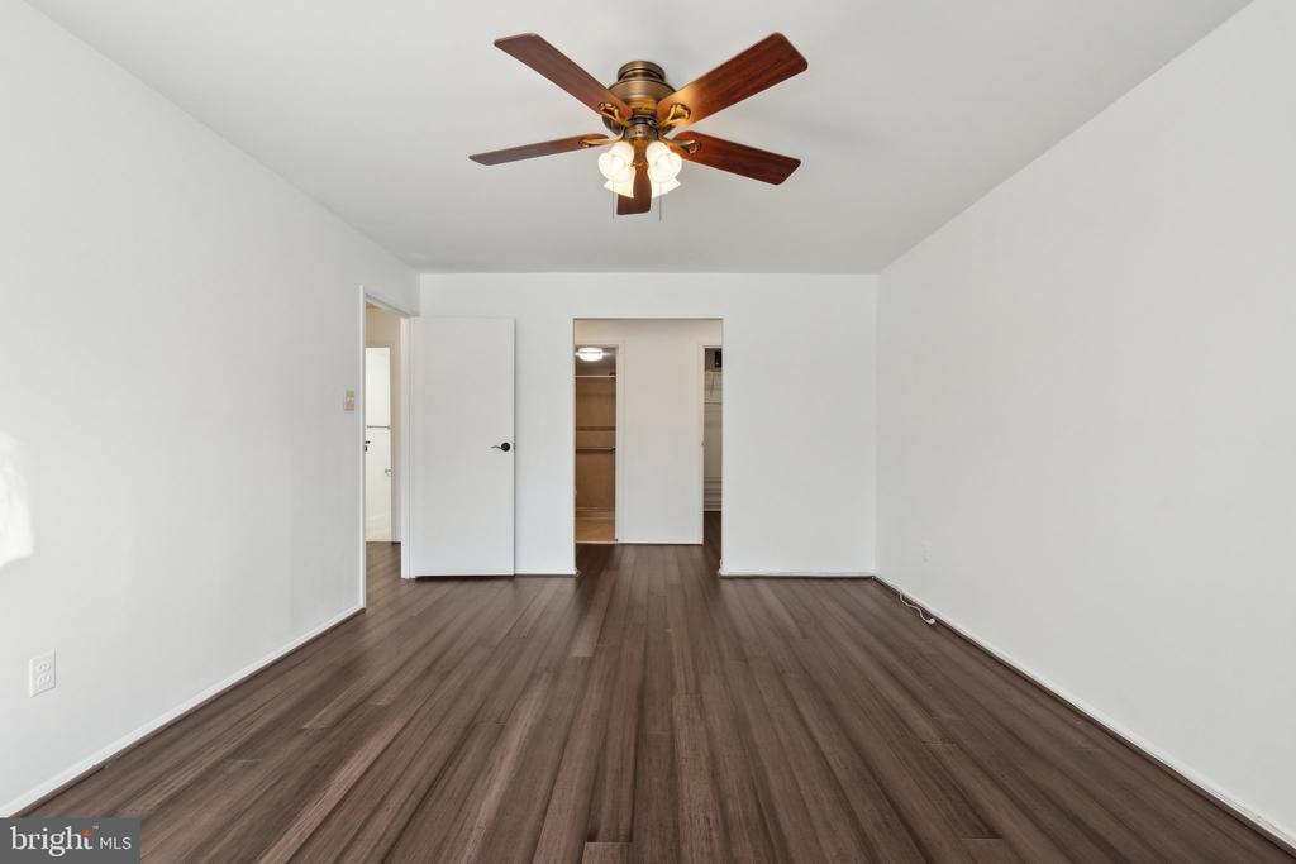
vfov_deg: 73.8
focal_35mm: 16
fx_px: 576
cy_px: 432
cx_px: 648
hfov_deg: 96.7
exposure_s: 1/50
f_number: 8
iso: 500
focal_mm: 16
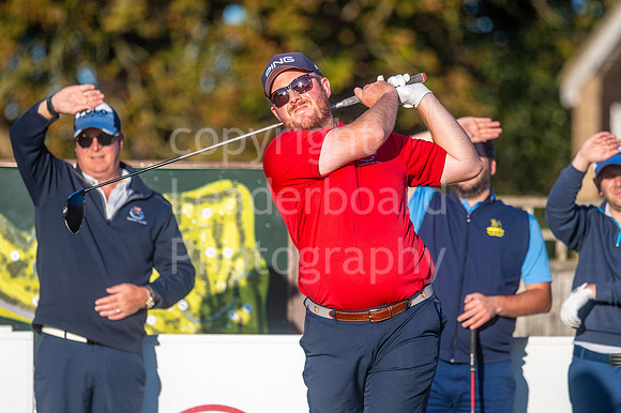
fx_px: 8603
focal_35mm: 499
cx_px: 289
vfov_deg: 2.8
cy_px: 184
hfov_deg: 4.1
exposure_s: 1/1250
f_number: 4
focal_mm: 300
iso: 160
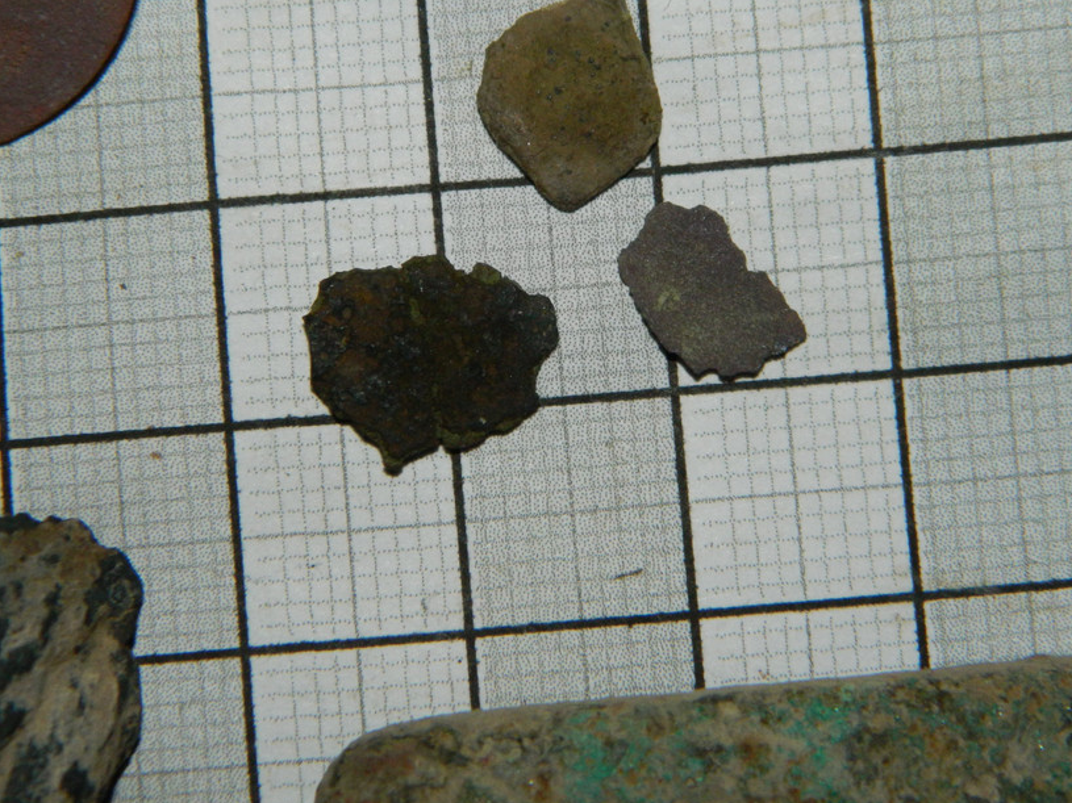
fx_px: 3406
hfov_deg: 17.9
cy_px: 283
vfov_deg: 13.4
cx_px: 564
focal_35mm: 110
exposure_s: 1/50
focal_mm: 15.1
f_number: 11.9
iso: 200
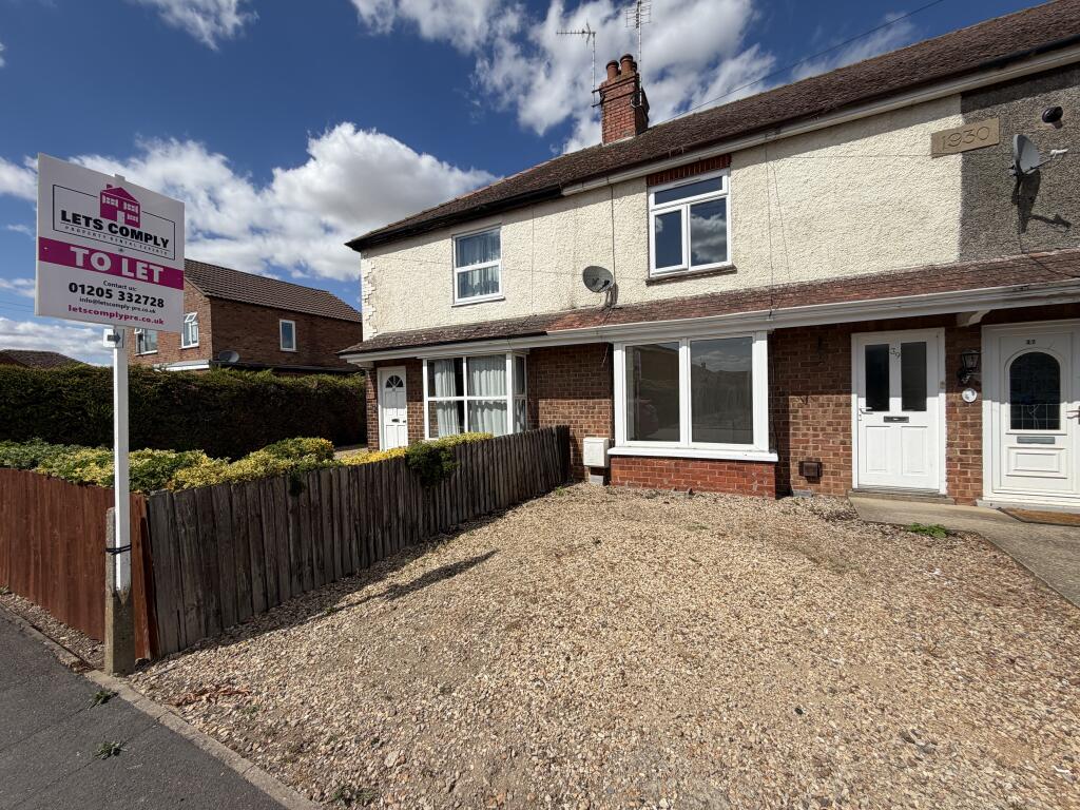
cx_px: 540
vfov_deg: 85.7
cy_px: 405
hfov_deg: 102.1
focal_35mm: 14
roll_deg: +0.9
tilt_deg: -1.1
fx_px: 437
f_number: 2.2
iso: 20
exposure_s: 1/1656
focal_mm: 2.22
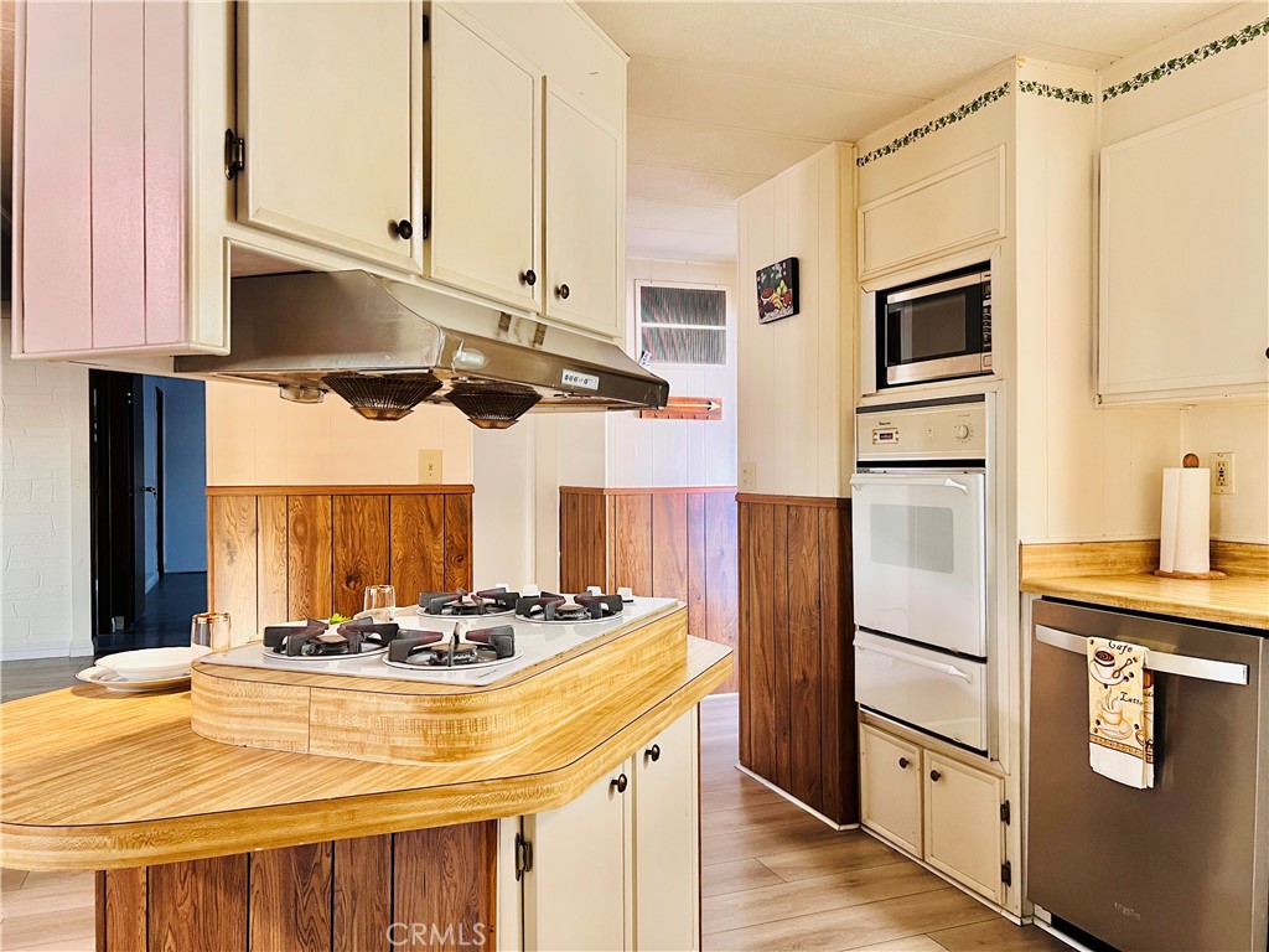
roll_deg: +0.5
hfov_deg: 67.3
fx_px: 953
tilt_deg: -0.7
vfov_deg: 53.1
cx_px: 634
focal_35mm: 26
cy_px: 476
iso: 200
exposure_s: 1/60
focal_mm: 5.7
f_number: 1.5
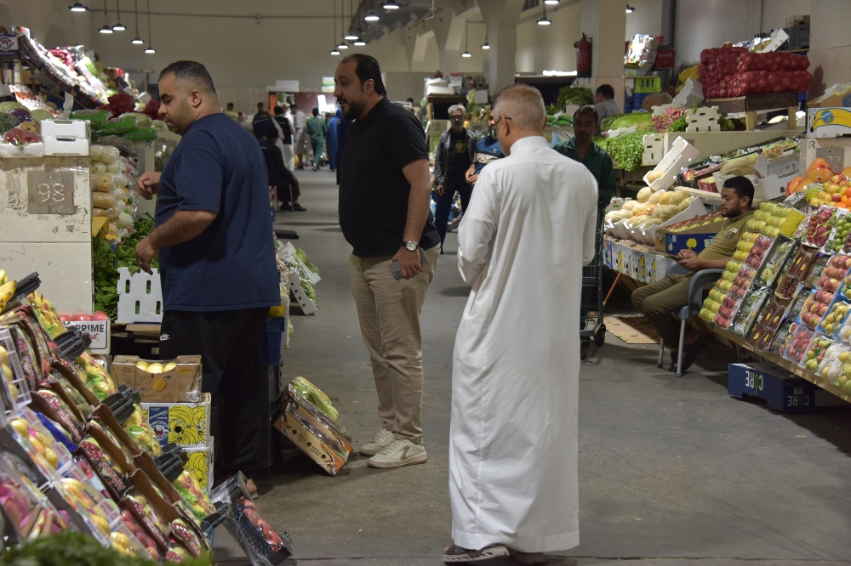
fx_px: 1654
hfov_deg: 28.9
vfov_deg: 19.4
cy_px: 283
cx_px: 426
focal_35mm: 70
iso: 1600
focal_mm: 70
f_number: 6.3
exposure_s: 1/160
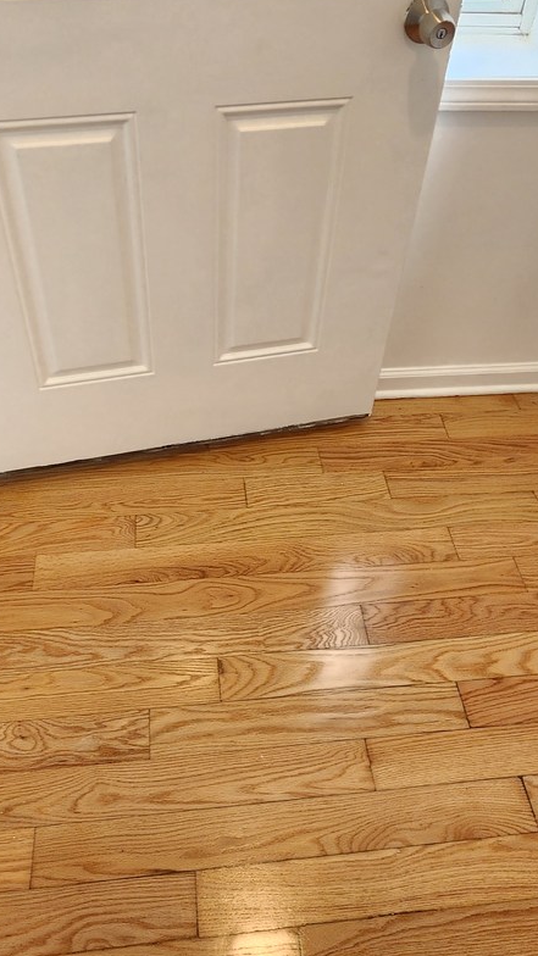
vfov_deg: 71.3
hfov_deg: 44.3
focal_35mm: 26
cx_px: 238
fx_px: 659
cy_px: 390
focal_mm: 2.2
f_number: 2.2
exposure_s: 1/60
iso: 160
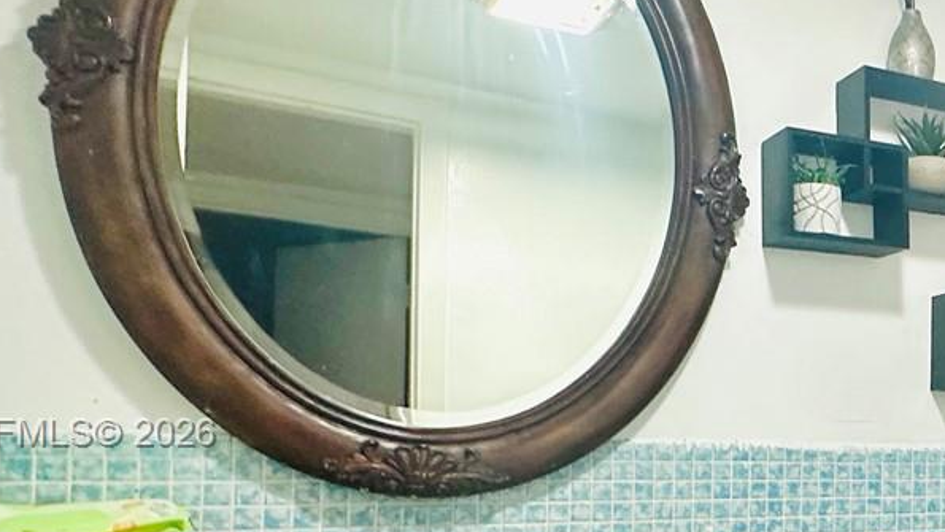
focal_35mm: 41
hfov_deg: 41.4
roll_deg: -0.3
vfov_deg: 28.3
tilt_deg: +3.9
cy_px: 435
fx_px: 1028
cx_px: 991
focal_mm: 2.22
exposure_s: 1/60
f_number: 2.2
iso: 400
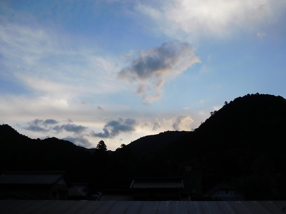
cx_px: 143
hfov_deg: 56.8
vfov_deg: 44.2
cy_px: 107
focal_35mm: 32
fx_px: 264
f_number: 3.6
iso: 125
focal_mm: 5.7
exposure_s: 1/640
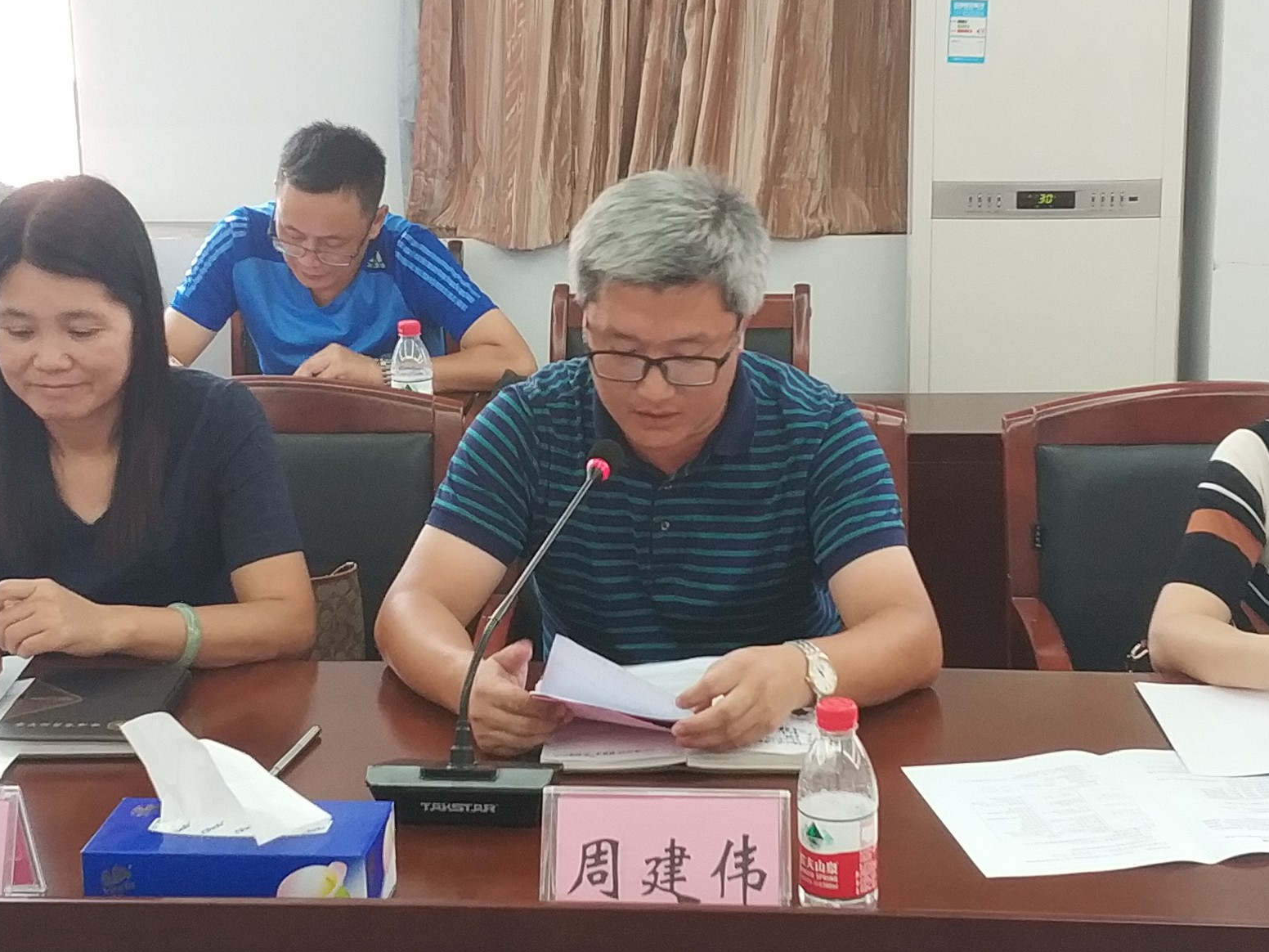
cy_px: 470
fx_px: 1210
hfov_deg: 55.3
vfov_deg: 42.9
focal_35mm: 33
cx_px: 649
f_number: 2
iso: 225
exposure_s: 1/25
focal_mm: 4.5
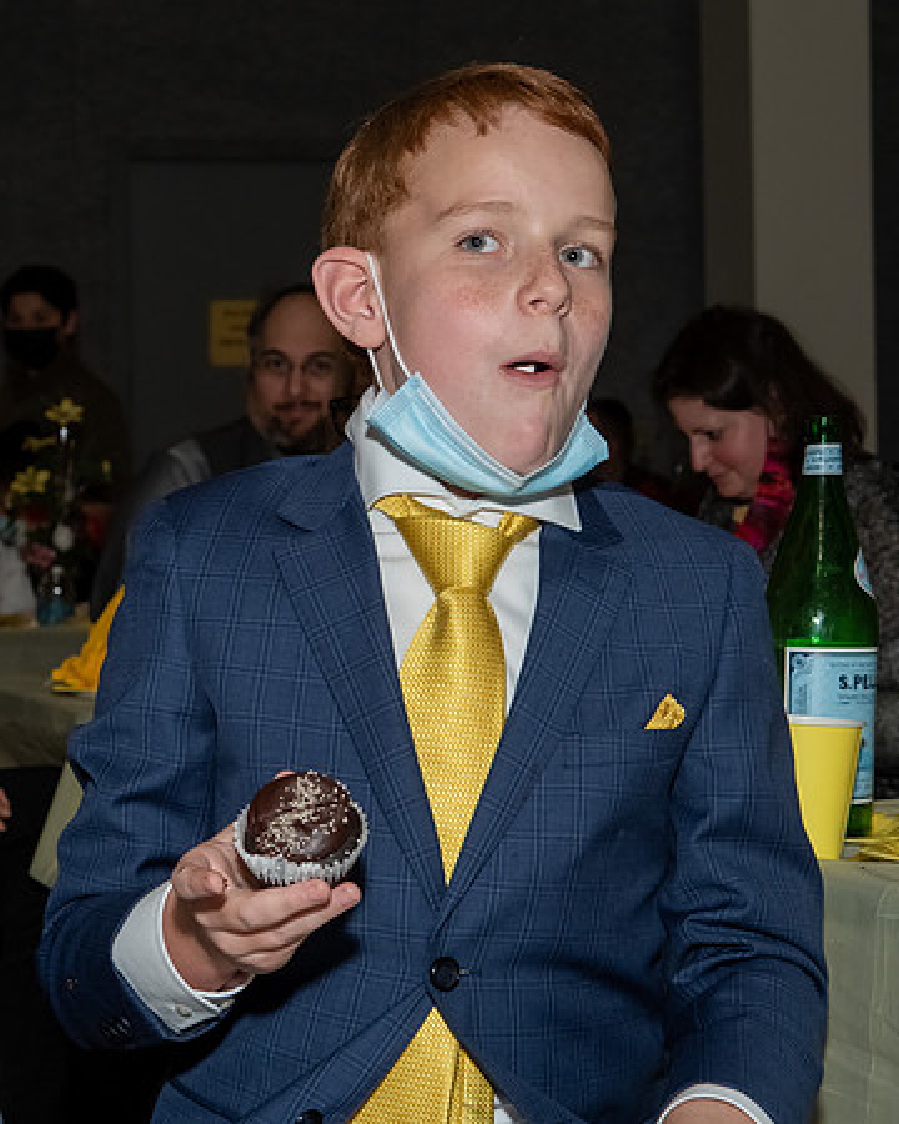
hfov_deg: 15.0
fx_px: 3404
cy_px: 508
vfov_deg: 18.7
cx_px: 356
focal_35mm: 102
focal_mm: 44
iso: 640
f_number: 7.1
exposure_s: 1/250
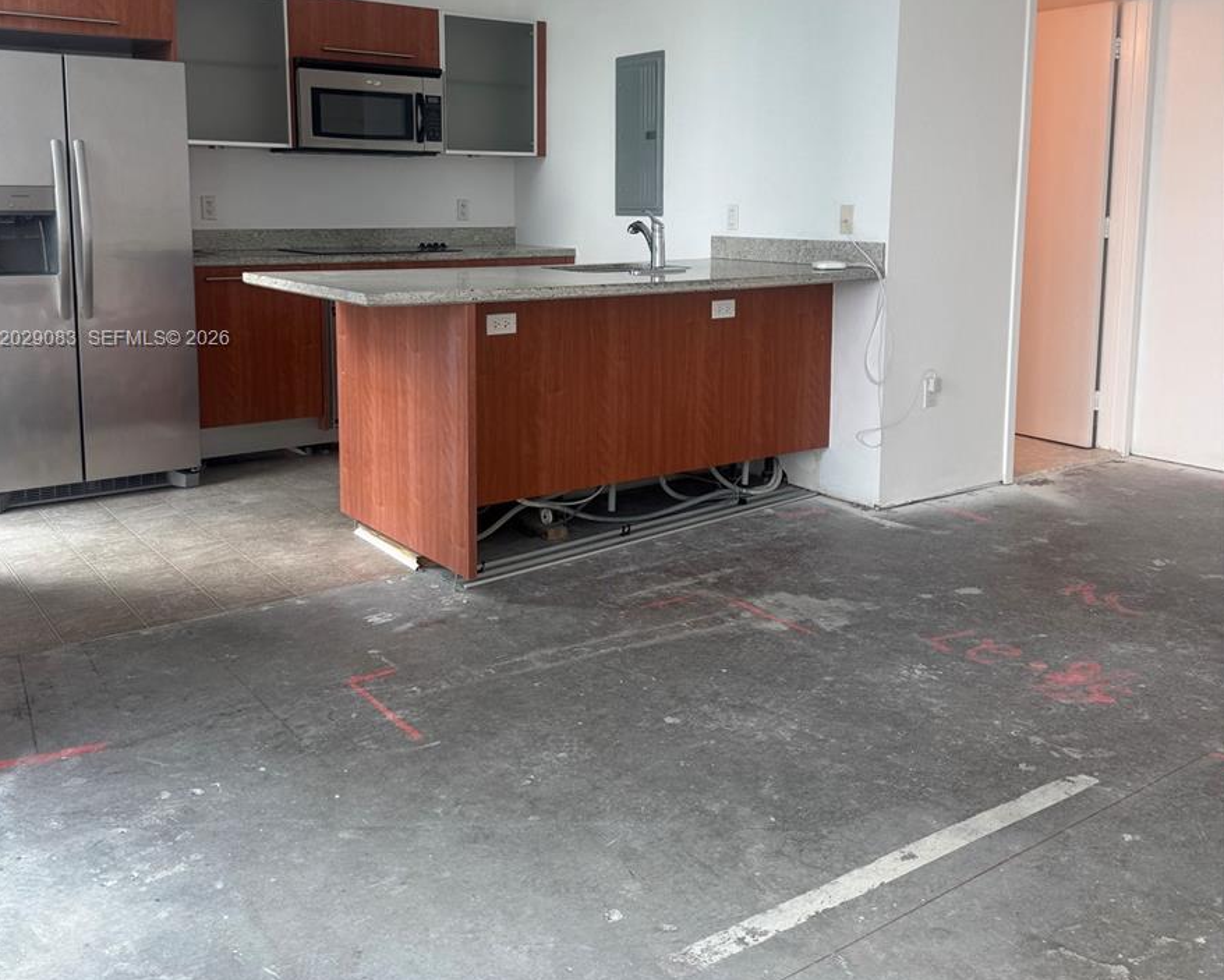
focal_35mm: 32
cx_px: 599
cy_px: 340
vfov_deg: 45.2
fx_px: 1160
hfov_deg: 55.6
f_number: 1.78
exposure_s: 1/159
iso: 64
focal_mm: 6.76
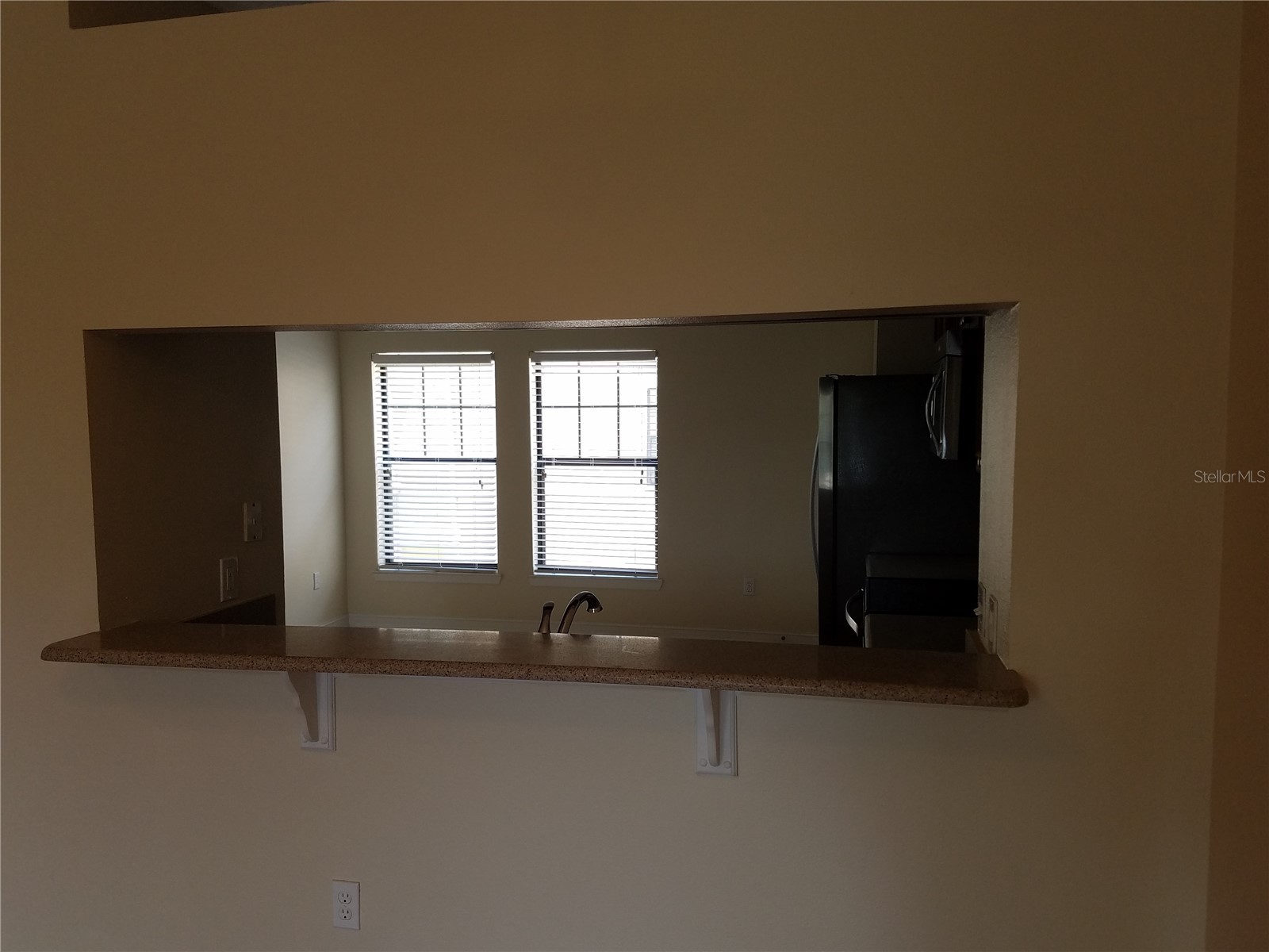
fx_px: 953
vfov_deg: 53.1
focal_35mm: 26
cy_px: 476
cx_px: 634
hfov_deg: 67.3
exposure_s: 1/140
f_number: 1.7
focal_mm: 4.2
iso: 50
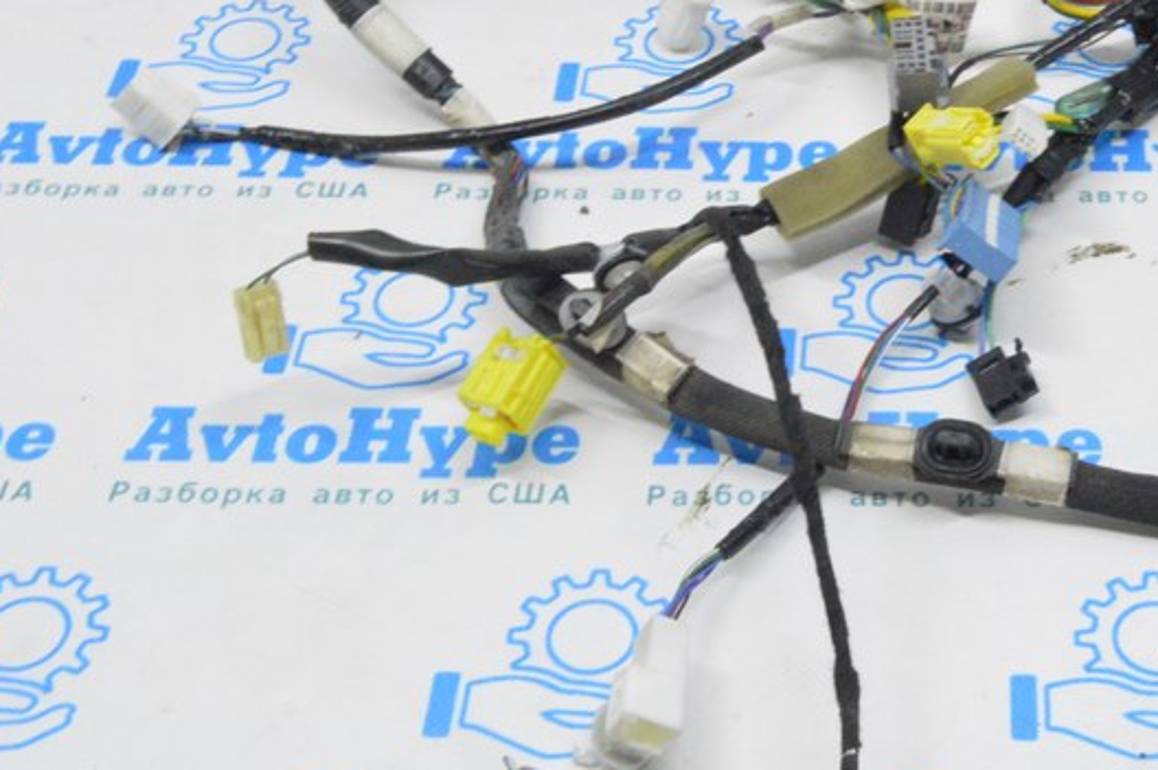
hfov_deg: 29.2
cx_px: 991
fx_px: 2152
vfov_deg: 20.2
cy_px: 236
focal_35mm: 67
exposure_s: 1/20
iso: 6400
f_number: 20
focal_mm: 23
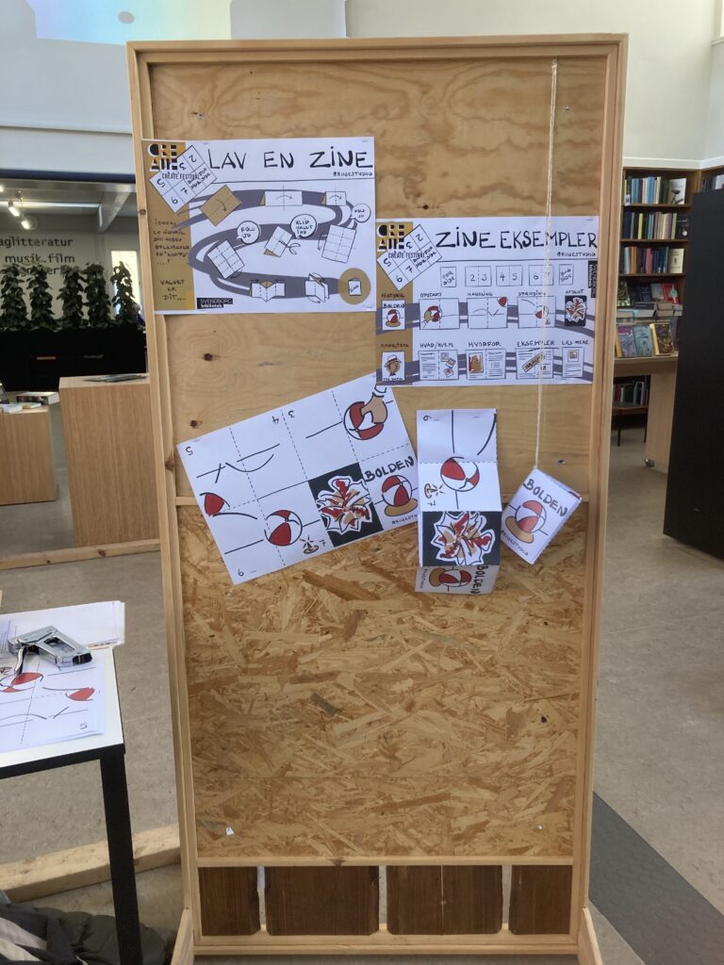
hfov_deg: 49.7
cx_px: 362
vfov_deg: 63.4
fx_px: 781
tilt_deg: -13.6
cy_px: 482
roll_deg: +0.3
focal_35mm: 28
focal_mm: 3.99
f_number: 1.8
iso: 80
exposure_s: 1/121
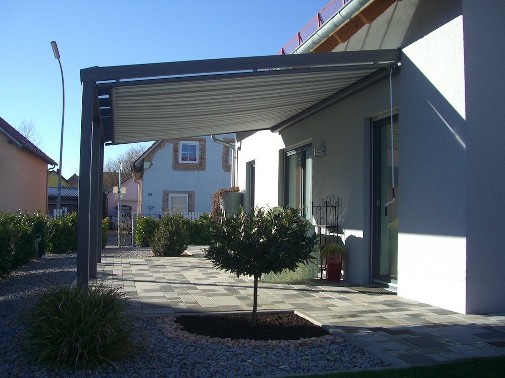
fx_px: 554
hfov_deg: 49.0
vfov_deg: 37.7
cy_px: 189
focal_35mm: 38
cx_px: 252
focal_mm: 7.9
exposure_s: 1/160
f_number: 5.6
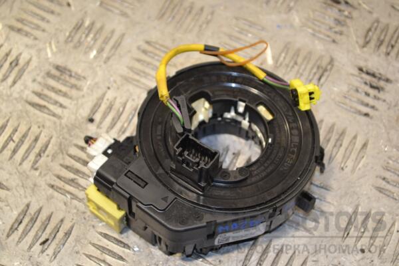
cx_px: 200
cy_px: 133
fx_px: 831
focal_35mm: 75
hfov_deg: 27.0
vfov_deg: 18.2
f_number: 5.6
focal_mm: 50
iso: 400
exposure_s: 1/80
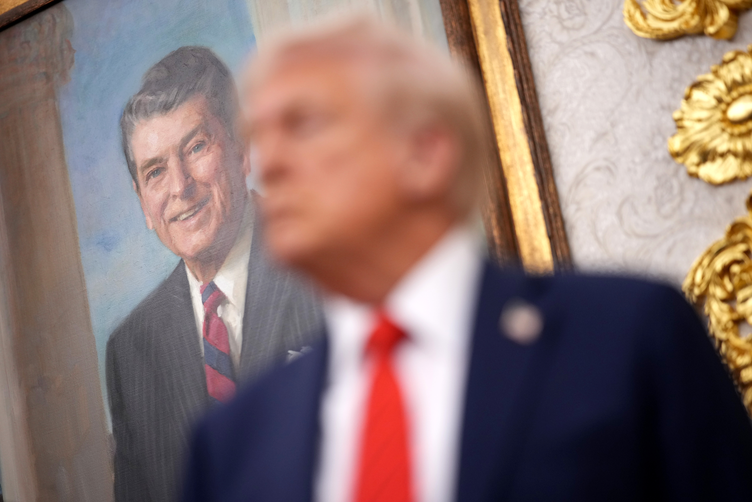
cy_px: 251
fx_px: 2820
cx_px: 376
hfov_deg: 15.2
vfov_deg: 10.2
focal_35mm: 135
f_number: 1.8
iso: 2000
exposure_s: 1/800
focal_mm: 135
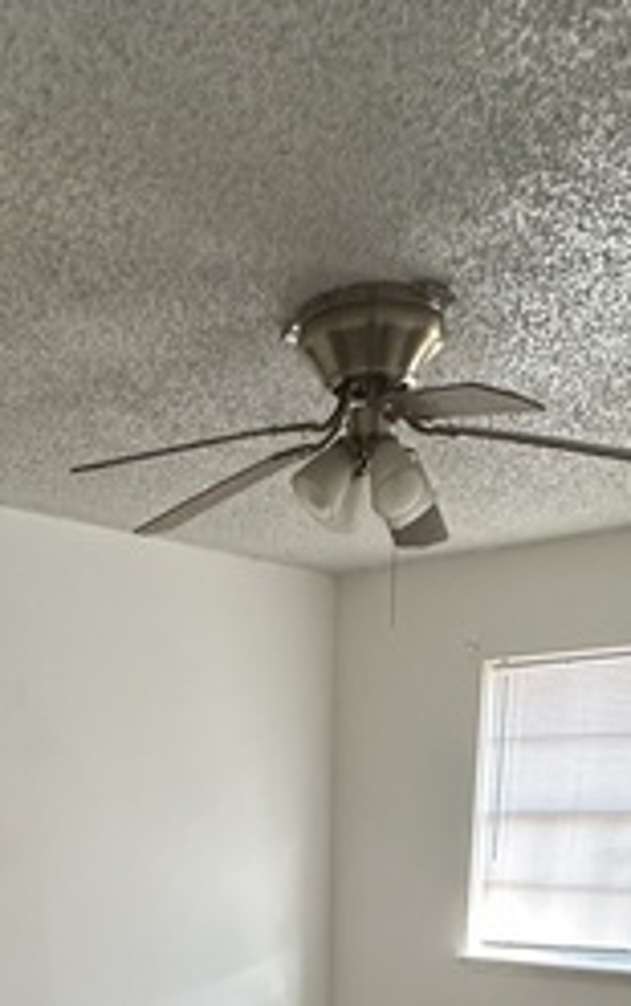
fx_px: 1097
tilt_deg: -24.5
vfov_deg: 35.9
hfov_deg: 31.9
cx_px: 232
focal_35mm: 40
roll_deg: +1.2
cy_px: 1261
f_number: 2.2
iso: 320
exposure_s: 1/84
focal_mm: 2.22
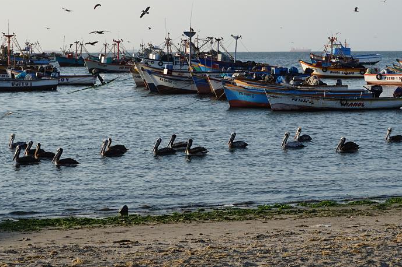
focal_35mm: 118
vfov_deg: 11.6
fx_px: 1317
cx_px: 283
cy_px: 113
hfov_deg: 17.3
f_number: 13
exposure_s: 1/100
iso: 100
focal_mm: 50
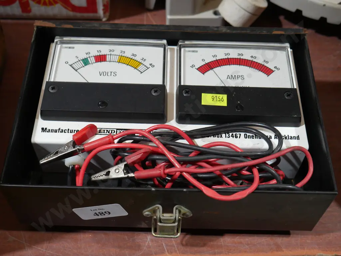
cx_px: 170
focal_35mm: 50
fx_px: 493
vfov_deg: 29.1
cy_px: 128
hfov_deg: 38.2
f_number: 5.3
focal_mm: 25
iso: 800
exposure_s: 1/60
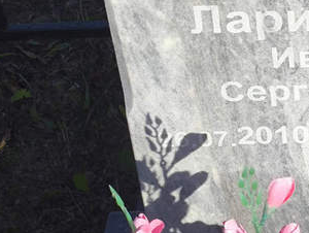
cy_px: 35
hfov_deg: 14.5
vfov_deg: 11.1
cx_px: 332
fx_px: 1189
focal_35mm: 133
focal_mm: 4.71
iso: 50
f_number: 1.7
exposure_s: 1/1118
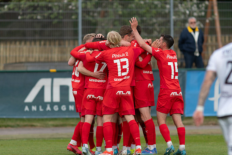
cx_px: 116
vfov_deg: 3.1
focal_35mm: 450
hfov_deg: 4.6
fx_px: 2901
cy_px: 78
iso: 320
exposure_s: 1/1250
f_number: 3.2
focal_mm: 300
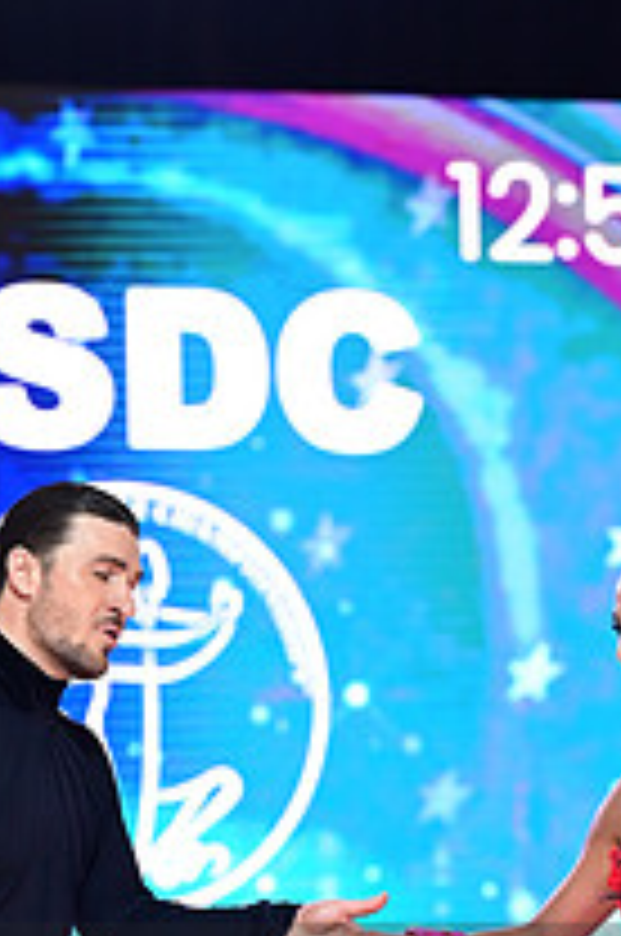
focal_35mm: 240
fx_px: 6230
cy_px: 1076
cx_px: 374
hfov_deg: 5.7
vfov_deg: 8.5
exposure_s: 1/400
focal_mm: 86
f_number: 2.8
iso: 2000
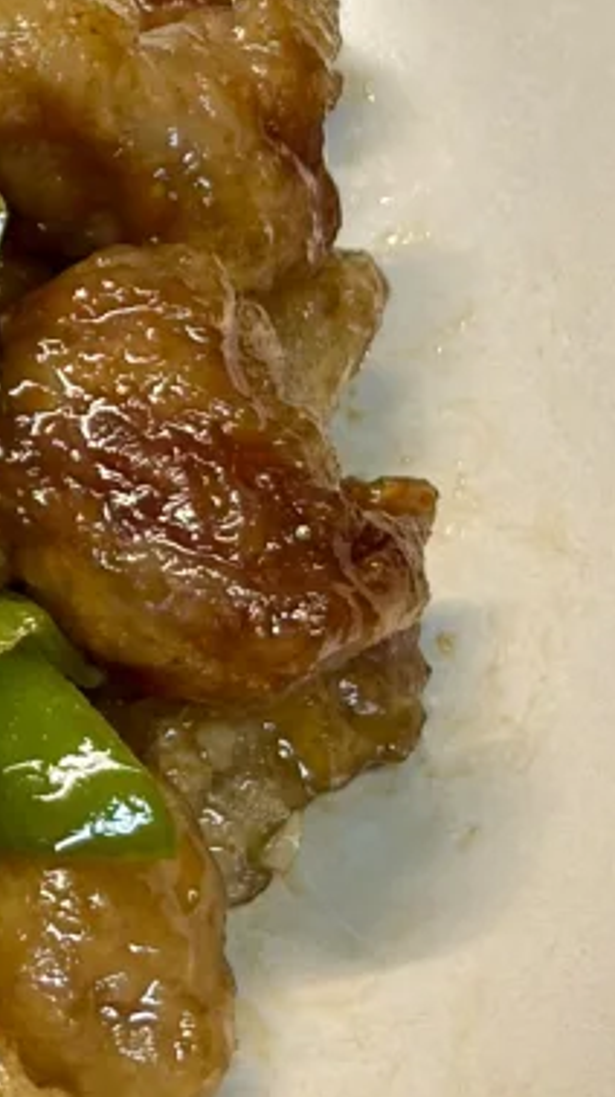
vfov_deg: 10.0
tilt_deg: -53.5
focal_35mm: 216
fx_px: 6276
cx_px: -751
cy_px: 197
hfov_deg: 5.5
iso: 50
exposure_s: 1/99
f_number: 1.6
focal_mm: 5.96
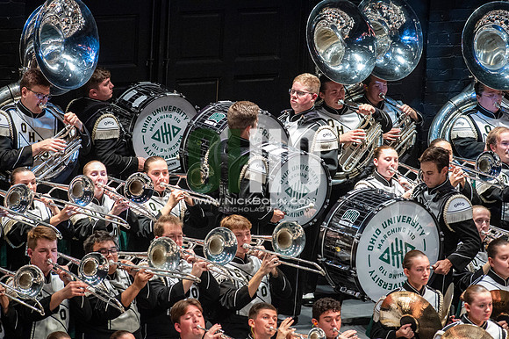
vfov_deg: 4.6
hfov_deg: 6.9
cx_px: 254
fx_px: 4239
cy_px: 170
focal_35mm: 300
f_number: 5.6
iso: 5000
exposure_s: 1/400
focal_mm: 300
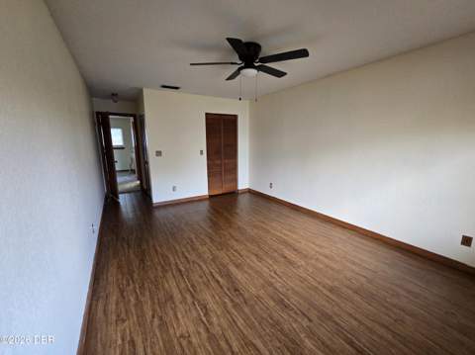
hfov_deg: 106.2
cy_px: 178
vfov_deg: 89.8
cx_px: 238
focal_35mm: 13
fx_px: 178
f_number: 2.2
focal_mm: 2.2
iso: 250
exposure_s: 1/60
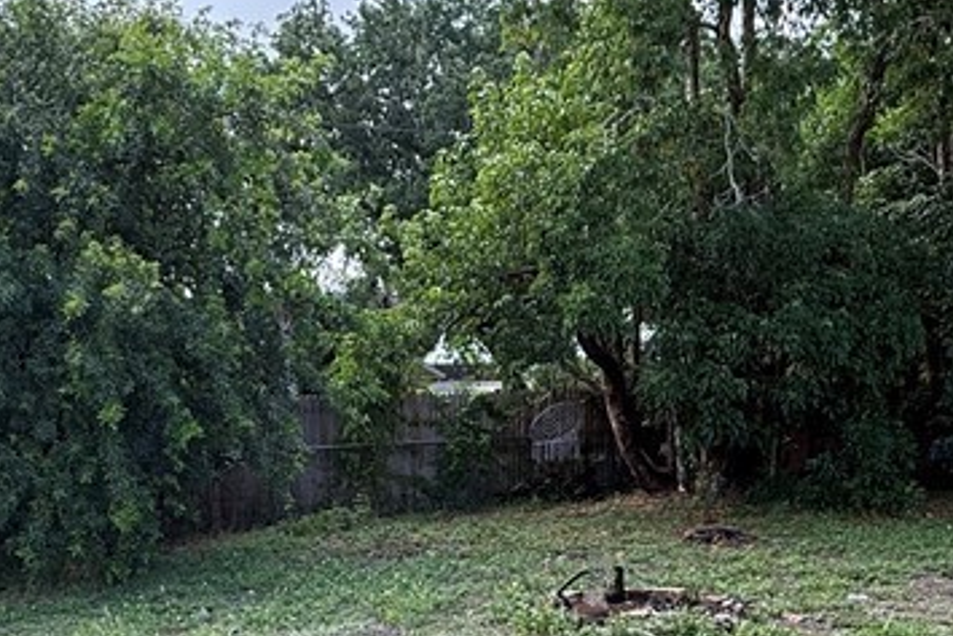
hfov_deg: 46.3
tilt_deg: -9.3
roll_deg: +1.3
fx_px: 1112
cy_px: 561
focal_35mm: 42
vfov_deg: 30.6
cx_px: 413
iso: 50
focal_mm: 2.22
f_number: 2.2
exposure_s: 1/222
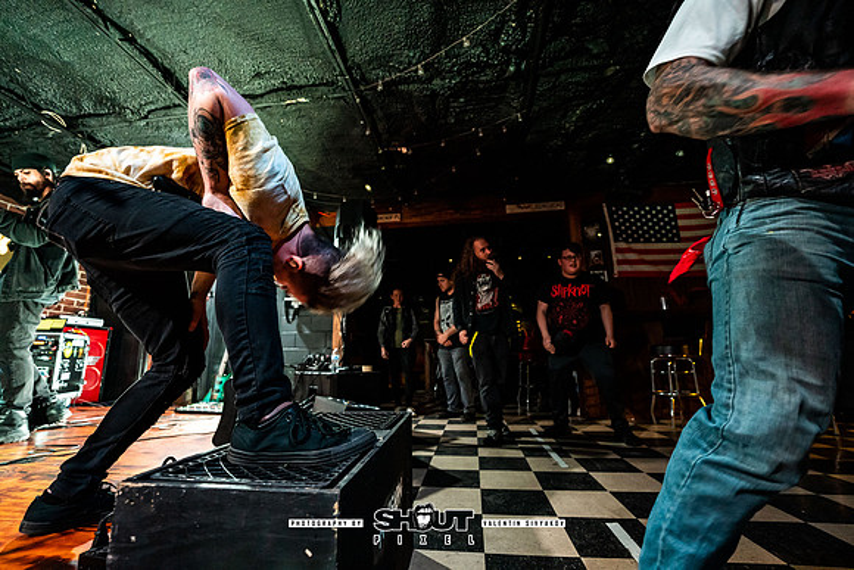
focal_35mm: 14
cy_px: 285
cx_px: 427
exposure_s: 1/200
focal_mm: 14
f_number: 2.8
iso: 2000
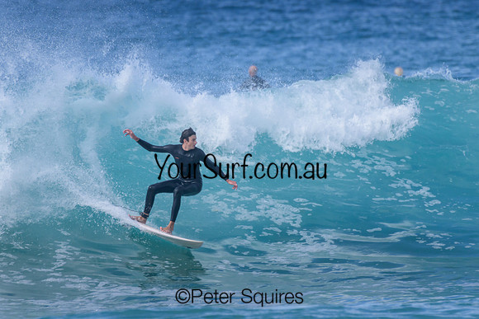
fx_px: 13308
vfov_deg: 1.4
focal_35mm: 1000
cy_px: 160
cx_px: 240
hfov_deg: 2.1
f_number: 11
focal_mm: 1000
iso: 1100
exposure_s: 1/2000
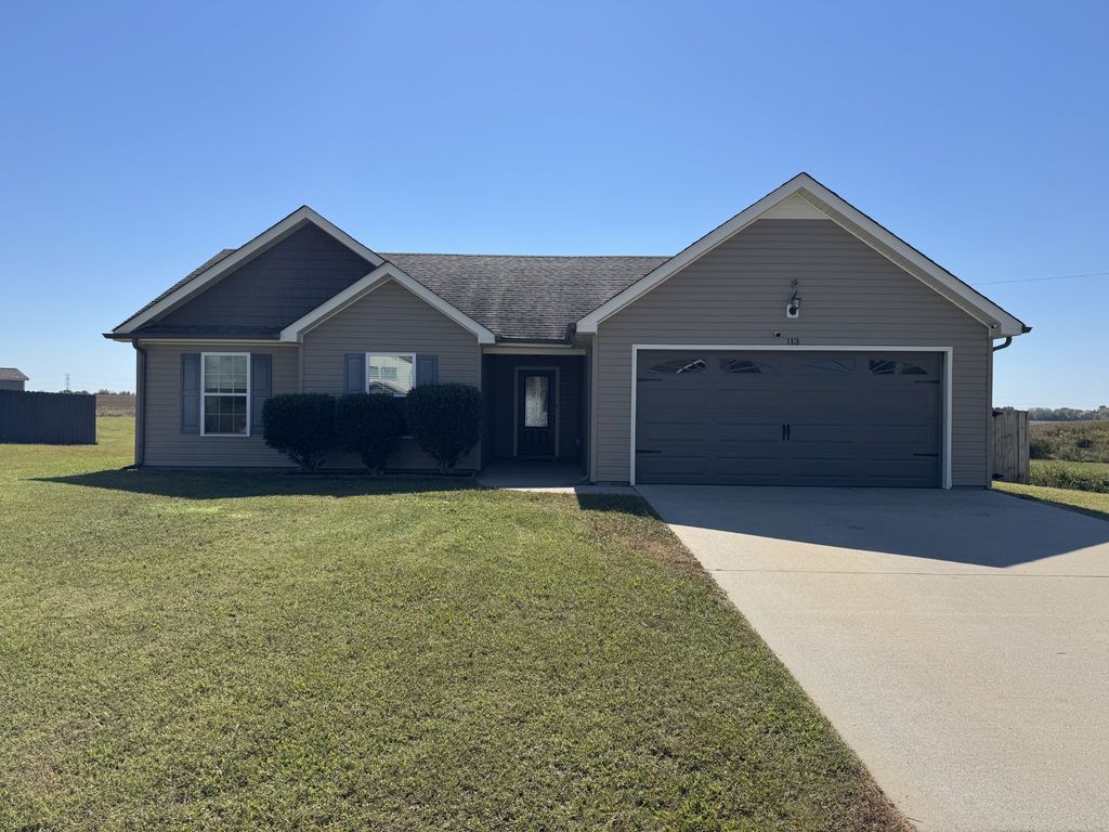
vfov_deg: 56.8
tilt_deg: +0.0
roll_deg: -0.5
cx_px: 554
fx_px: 769
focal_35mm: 24
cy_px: 416
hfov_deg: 71.6
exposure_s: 1/7092
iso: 80
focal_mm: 6.76
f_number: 1.78
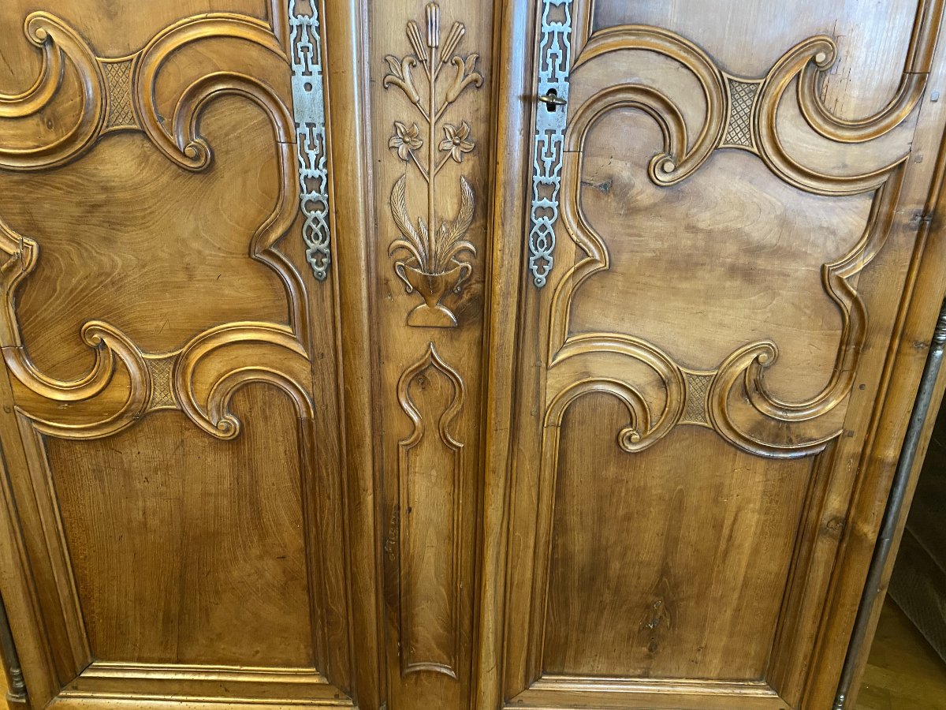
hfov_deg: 67.3
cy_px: 355
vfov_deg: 53.1
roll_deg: -1.6
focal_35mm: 26
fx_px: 711
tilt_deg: -22.4
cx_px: 473
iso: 500
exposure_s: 1/25
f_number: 1.8
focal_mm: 4.25
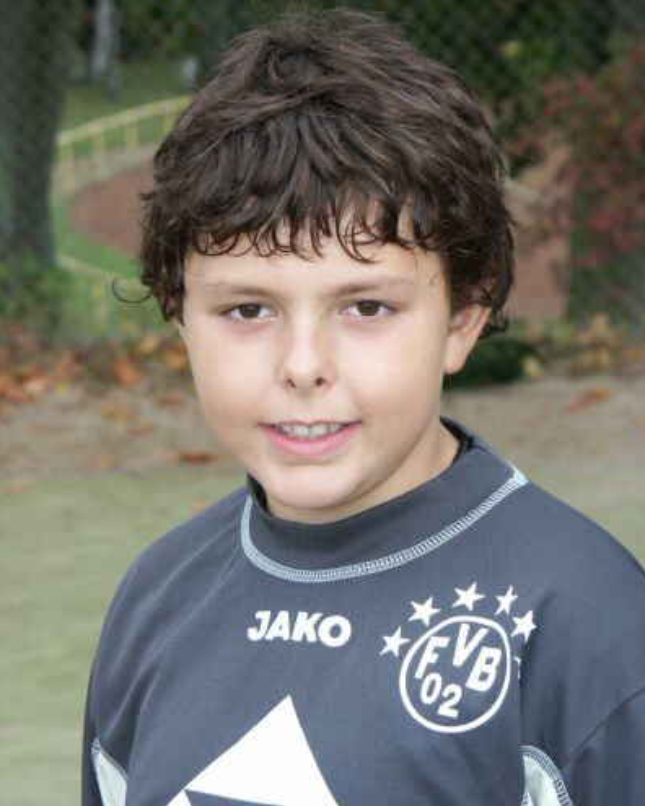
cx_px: 322
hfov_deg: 9.4
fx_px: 3937
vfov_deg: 11.7
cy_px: 419
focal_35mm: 165
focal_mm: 39.68
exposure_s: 1/250
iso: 200
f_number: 4.5
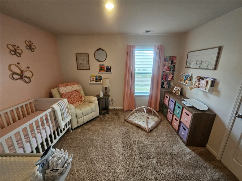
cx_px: 121
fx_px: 91
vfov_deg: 89.9
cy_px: 90
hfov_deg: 106.2
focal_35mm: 13
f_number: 2.2
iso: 160
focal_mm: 2.2
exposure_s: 1/60
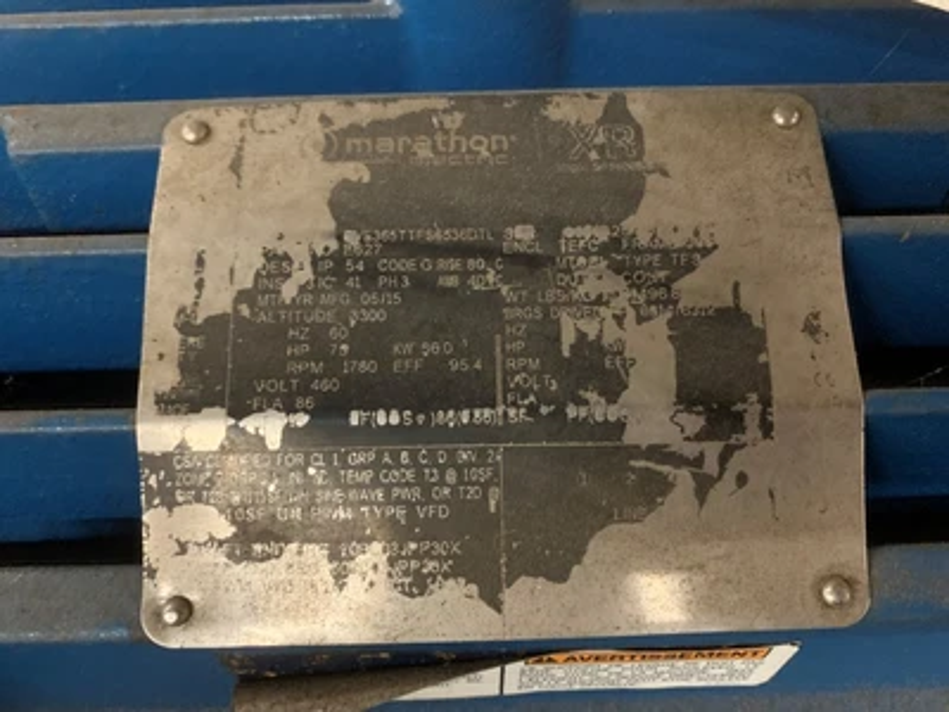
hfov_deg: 67.3
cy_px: 356
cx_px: 474
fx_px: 713
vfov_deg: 53.1
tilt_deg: -49.6
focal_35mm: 26
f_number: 1.8
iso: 800
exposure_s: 1/30
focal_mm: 4.25
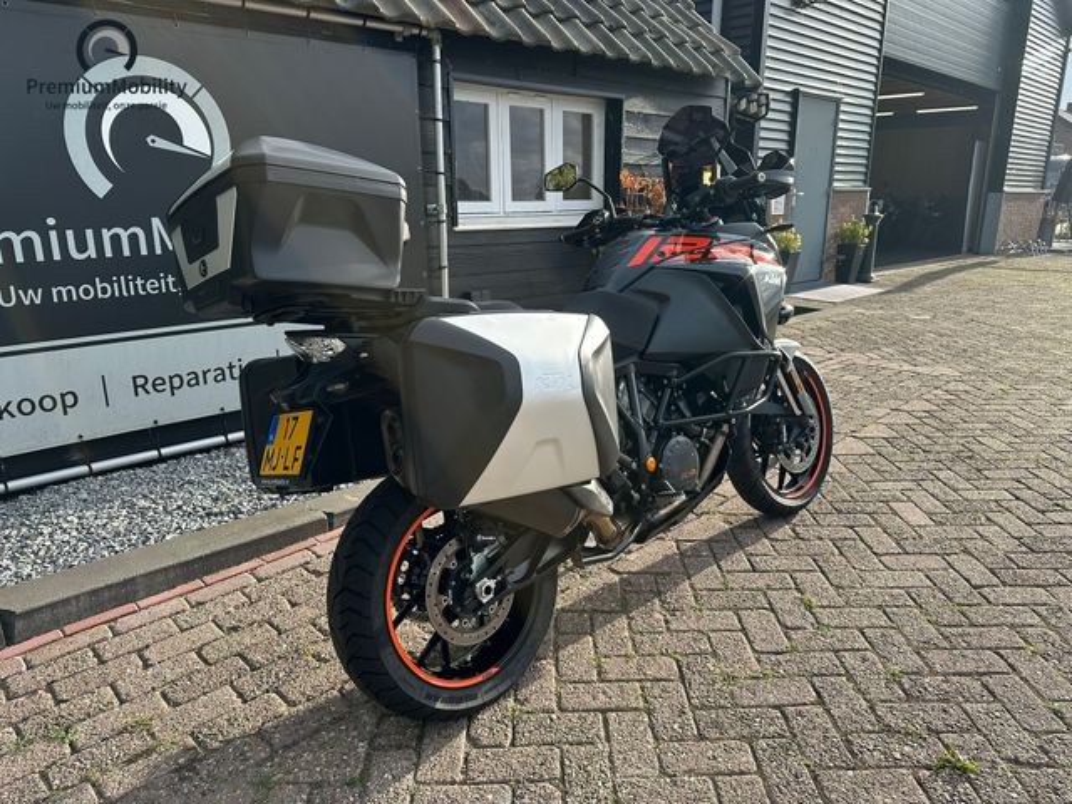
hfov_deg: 71.6
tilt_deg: -15.3
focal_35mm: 24
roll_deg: -0.3
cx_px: 536
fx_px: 743
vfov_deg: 56.8
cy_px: 402
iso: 80
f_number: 1.78
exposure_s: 1/1198
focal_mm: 6.86
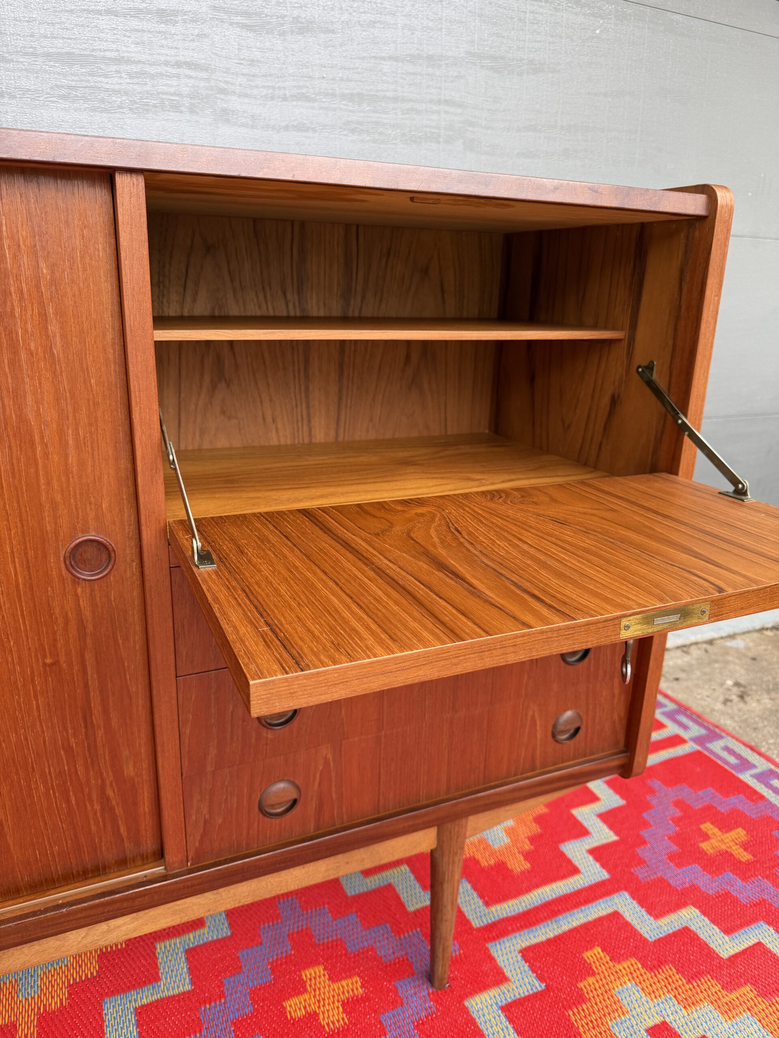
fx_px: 720
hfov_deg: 56.8
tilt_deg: -14.2
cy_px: 519
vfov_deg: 71.6
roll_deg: -0.8
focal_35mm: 24
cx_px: 390
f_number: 1.78
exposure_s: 1/179
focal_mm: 6.76
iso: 64
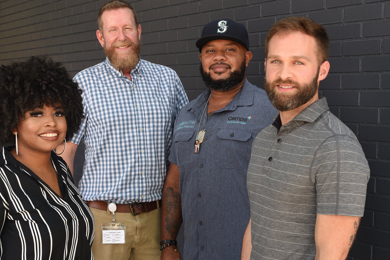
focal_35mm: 59
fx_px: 639
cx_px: 167
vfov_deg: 23.0
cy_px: 140
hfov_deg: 33.9
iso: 1000
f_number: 8
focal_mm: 50
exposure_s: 1/320
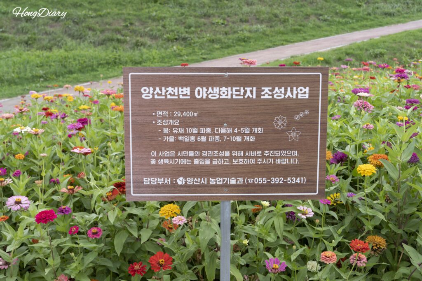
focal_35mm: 48
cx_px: 211
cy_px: 140
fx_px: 563
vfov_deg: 28.1
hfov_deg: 41.1
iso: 100
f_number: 9
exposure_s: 1/100
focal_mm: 48
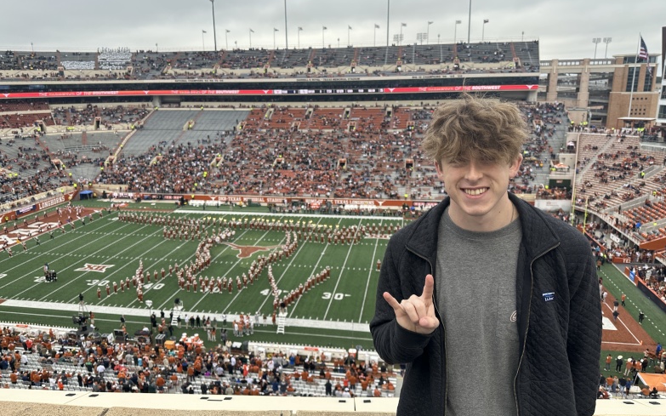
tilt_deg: -14.7
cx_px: 327
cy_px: 202
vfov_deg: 47.6
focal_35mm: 26
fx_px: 472
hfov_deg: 70.4
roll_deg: -0.6
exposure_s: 1/663
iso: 80
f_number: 1.78
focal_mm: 6.86
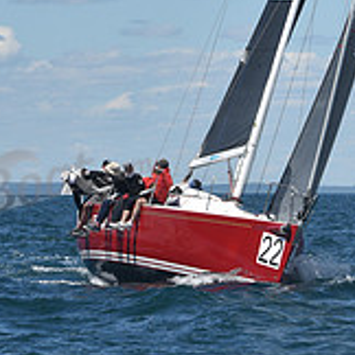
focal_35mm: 411
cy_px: -171
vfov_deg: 4.2
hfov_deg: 4.3
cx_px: 266
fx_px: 4769
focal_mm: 135
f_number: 11
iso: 250
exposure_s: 1/800
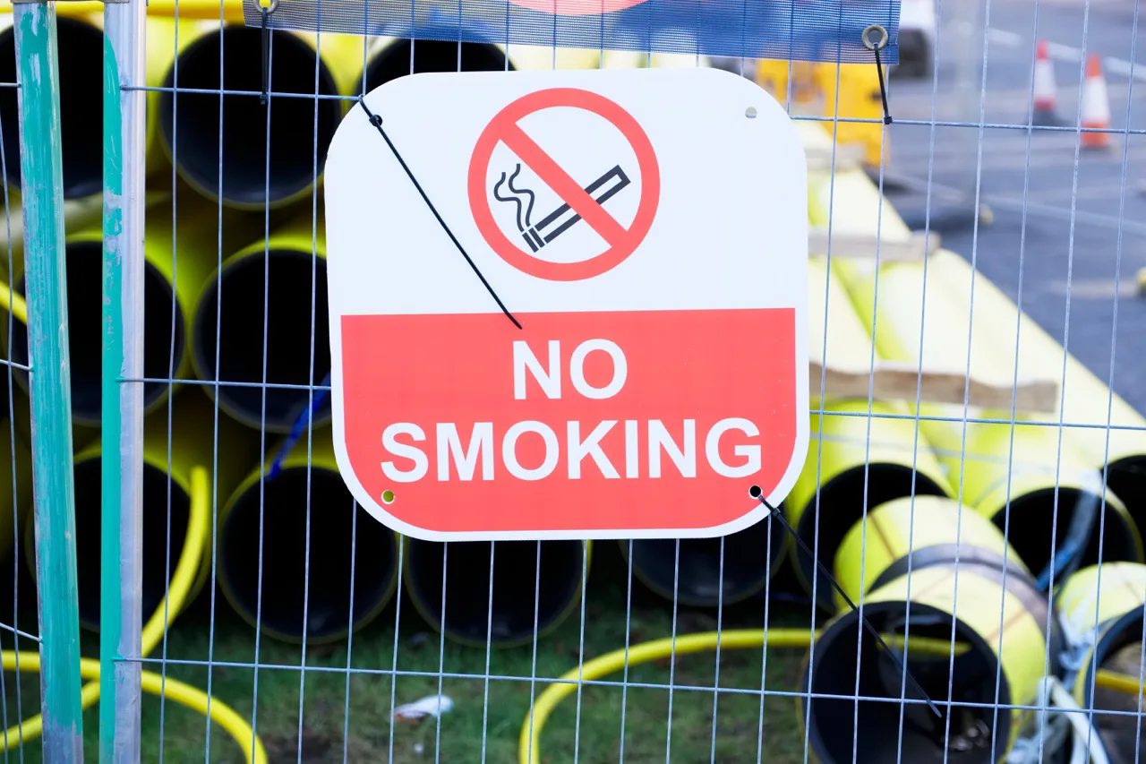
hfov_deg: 25.4
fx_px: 2546
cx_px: 573
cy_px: 382
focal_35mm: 80
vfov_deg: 17.1
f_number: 4
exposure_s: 1/125
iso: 200
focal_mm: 53.3
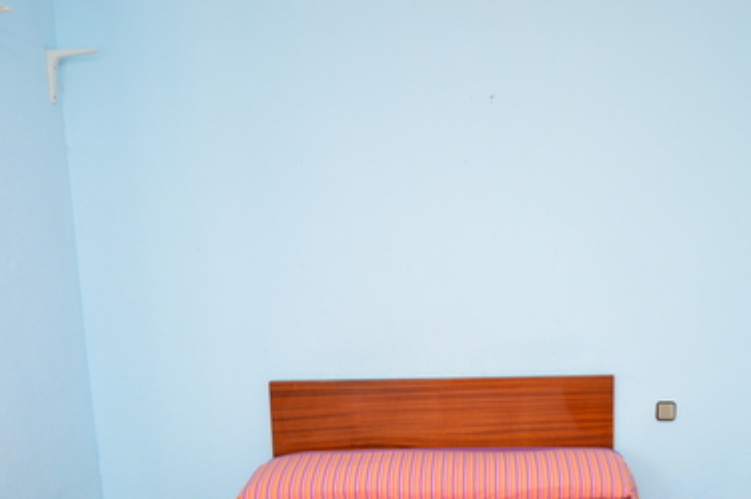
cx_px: 519
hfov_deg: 57.1
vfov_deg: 40.2
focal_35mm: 32
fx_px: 667
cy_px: 357
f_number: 4
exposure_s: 1/60
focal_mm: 10
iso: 400
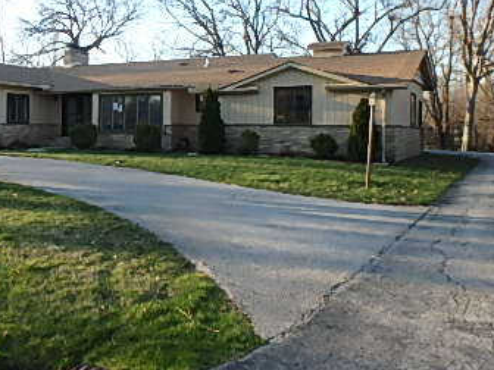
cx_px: 172
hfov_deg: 46.2
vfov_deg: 35.8
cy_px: 148
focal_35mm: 40
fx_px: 571
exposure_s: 1/250
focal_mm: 3.7
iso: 125
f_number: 3.5
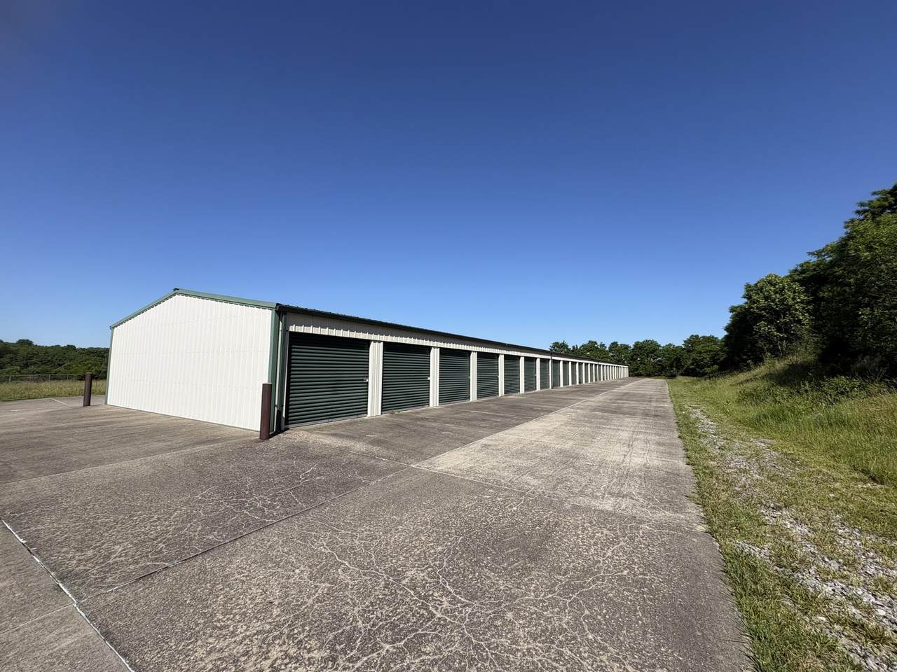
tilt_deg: +5.3
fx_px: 363
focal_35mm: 14
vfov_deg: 85.7
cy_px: 336
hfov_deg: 102.1
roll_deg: -0.7
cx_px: 448
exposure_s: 1/2415
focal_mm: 2.22
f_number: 2.2
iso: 50
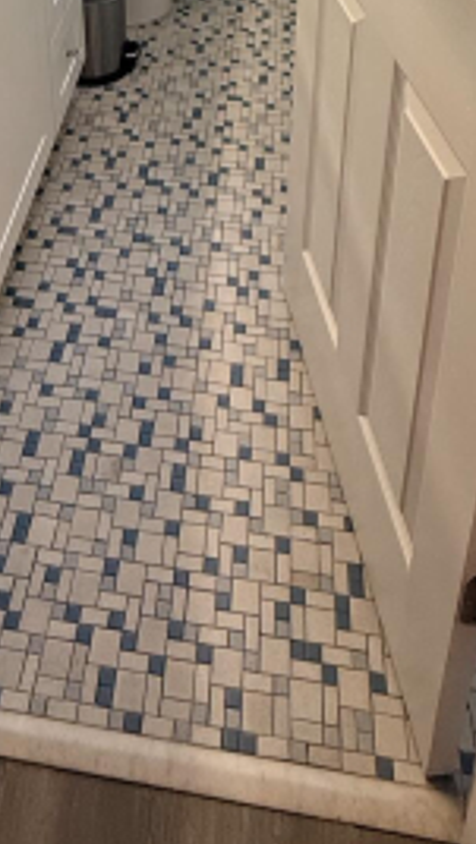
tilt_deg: -20.2
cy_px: -143
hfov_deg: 31.0
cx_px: 161
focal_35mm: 38
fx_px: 852
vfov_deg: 39.7
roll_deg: +0.0
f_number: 2.2
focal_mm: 2.22
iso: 125
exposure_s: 1/120
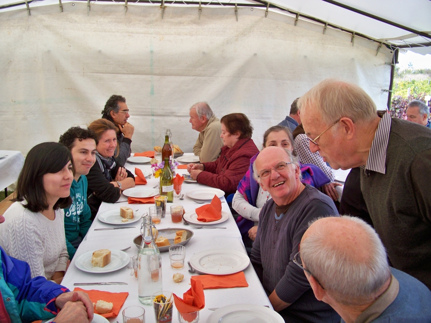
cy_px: 162
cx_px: 216
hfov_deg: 55.4
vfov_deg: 42.9
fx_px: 411
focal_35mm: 33
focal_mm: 5.85
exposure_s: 1/200
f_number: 2.8
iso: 100
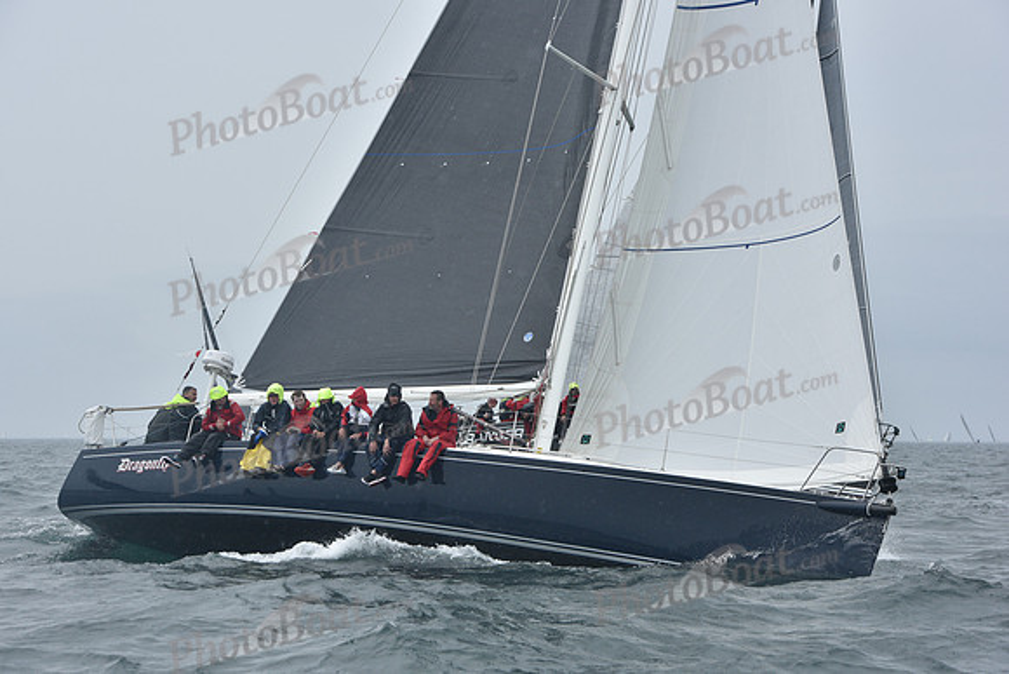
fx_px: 2579
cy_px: 337
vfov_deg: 14.9
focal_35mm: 92
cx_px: 504
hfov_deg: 22.1
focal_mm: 92
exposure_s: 1/1000
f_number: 8
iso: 320
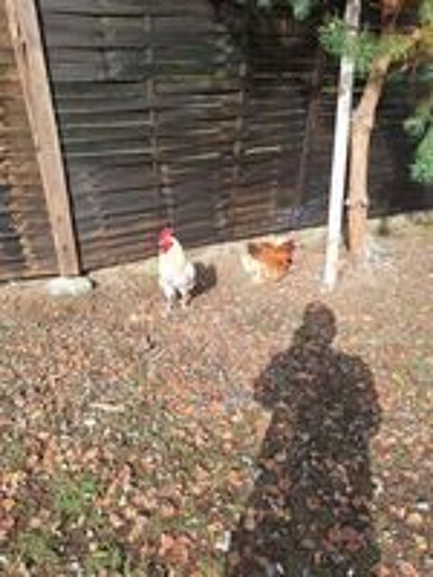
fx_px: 384
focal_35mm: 23
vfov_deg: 73.9
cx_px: 216
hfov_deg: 58.9
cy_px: 288
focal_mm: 5.54
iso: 25
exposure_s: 1/1821
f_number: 1.8
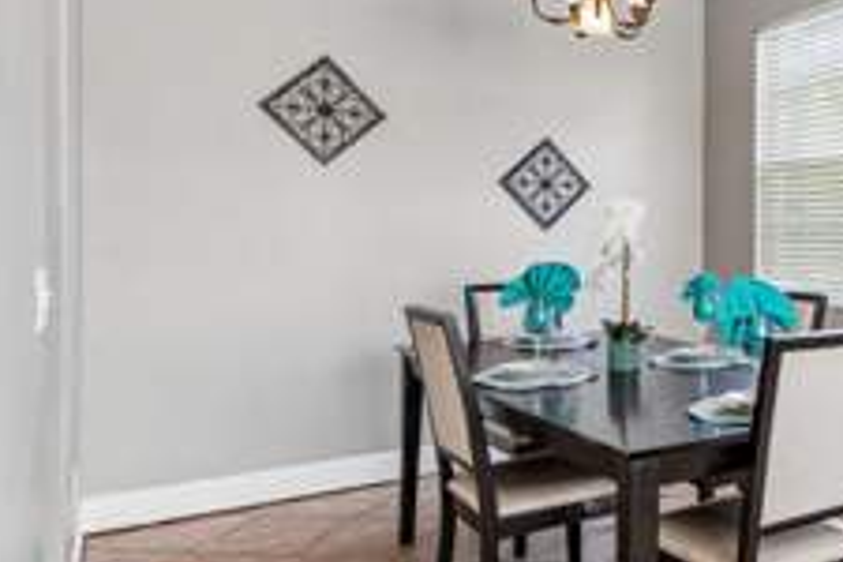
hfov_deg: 49.8
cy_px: 264
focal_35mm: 32
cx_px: 809
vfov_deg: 41.1
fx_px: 749
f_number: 7.1
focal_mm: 10
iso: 100
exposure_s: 1/20
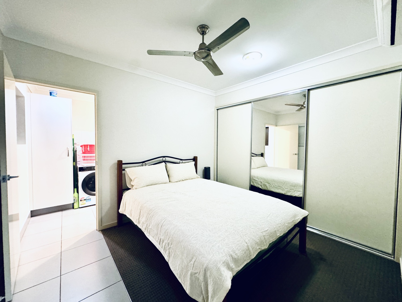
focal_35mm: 14
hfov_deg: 102.1
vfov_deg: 85.7
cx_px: 201
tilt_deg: -2.1
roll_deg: -0.2
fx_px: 163
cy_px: 151
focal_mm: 2.22
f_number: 2.2
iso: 500
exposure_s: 1/50
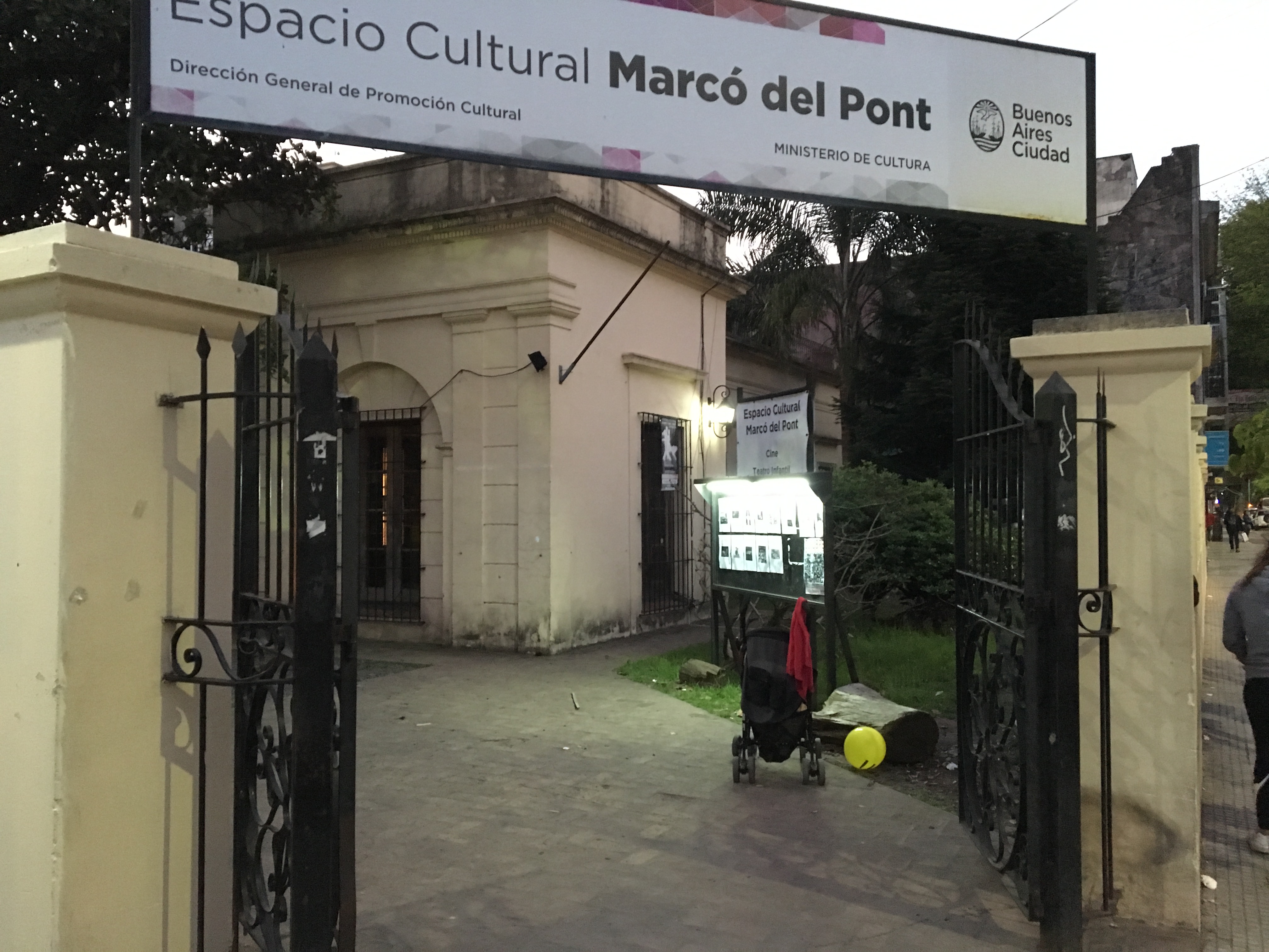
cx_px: 634
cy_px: 476
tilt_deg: +2.4
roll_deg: -0.8
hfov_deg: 61.7
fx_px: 1063
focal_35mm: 29
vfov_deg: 48.2
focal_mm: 4.15
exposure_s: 1/17
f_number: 2.2
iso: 320
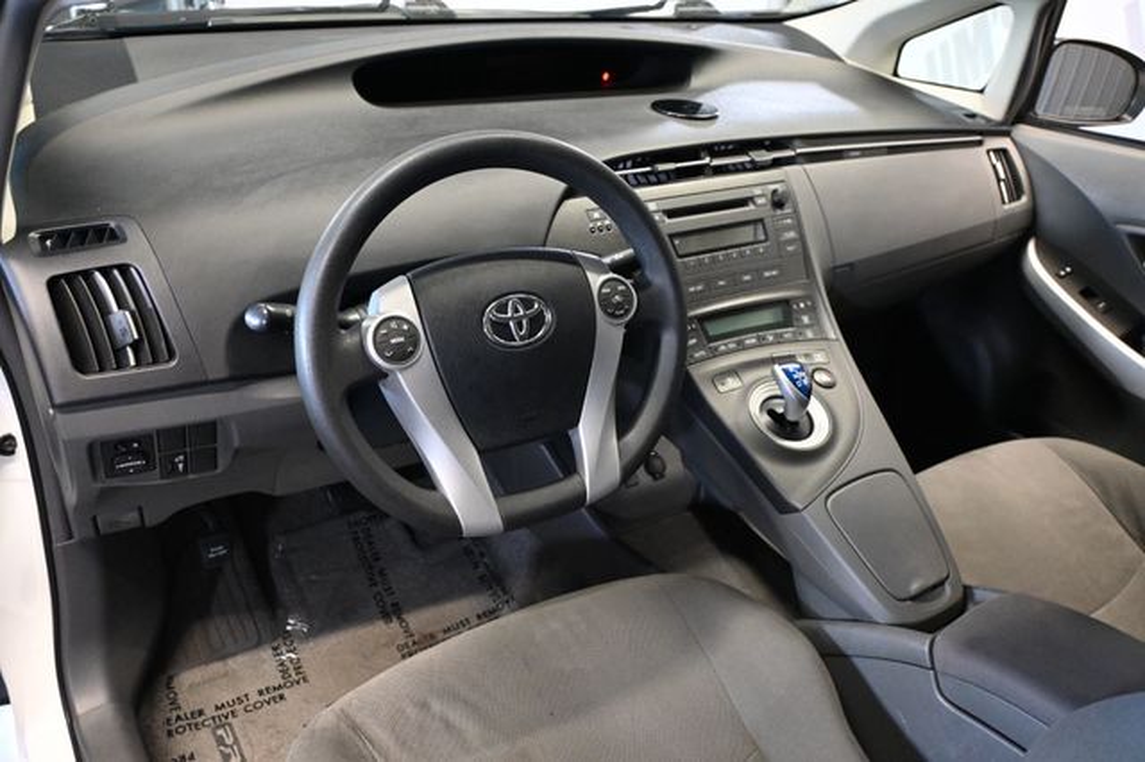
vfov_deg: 44.6
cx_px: 572
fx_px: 930
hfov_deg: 63.2
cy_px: 381
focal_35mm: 29
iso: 3200
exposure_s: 1/60
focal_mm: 19.5
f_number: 3.8
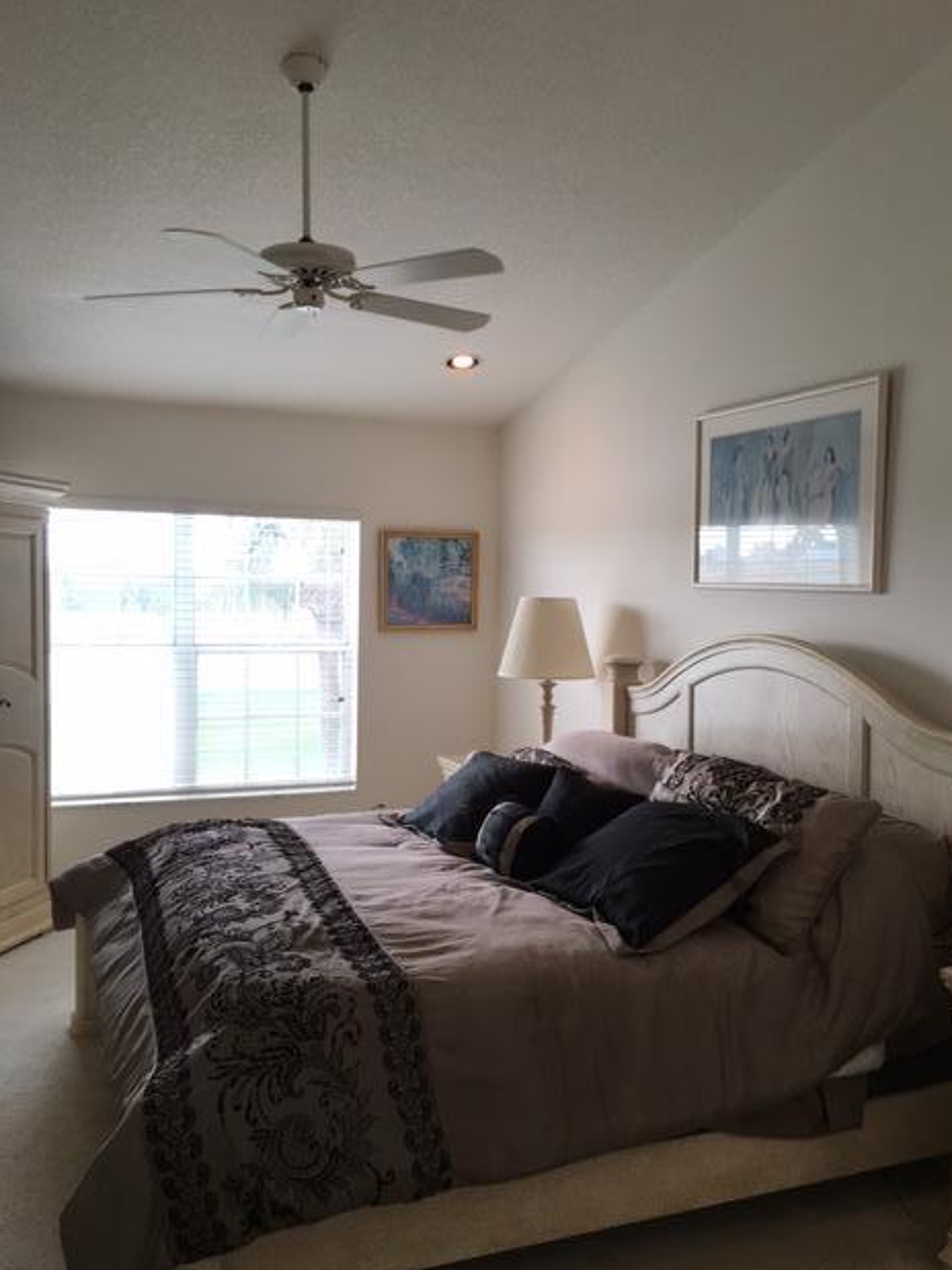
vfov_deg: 60.0
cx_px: 488
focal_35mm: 30
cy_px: 654
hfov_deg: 46.8
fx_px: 1100
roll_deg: -0.8
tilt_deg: -3.2
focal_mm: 4.15
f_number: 2.2
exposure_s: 1/120
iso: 50
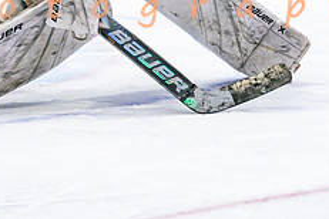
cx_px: 219
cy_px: -39
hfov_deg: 5.2
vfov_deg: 3.5
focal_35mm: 396
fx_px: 3619
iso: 800
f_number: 2.8
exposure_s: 1/640
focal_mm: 102
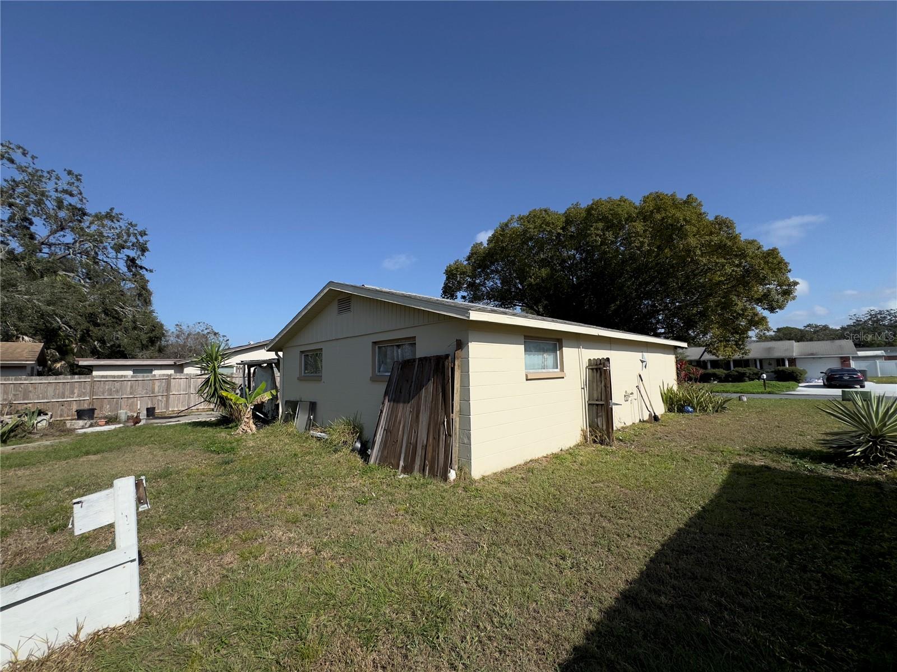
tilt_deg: +4.0
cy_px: 336
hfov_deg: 102.1
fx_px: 363
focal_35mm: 14
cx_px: 448
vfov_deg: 85.7
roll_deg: +3.2
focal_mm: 2.22
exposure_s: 1/2985
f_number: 2.2
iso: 50
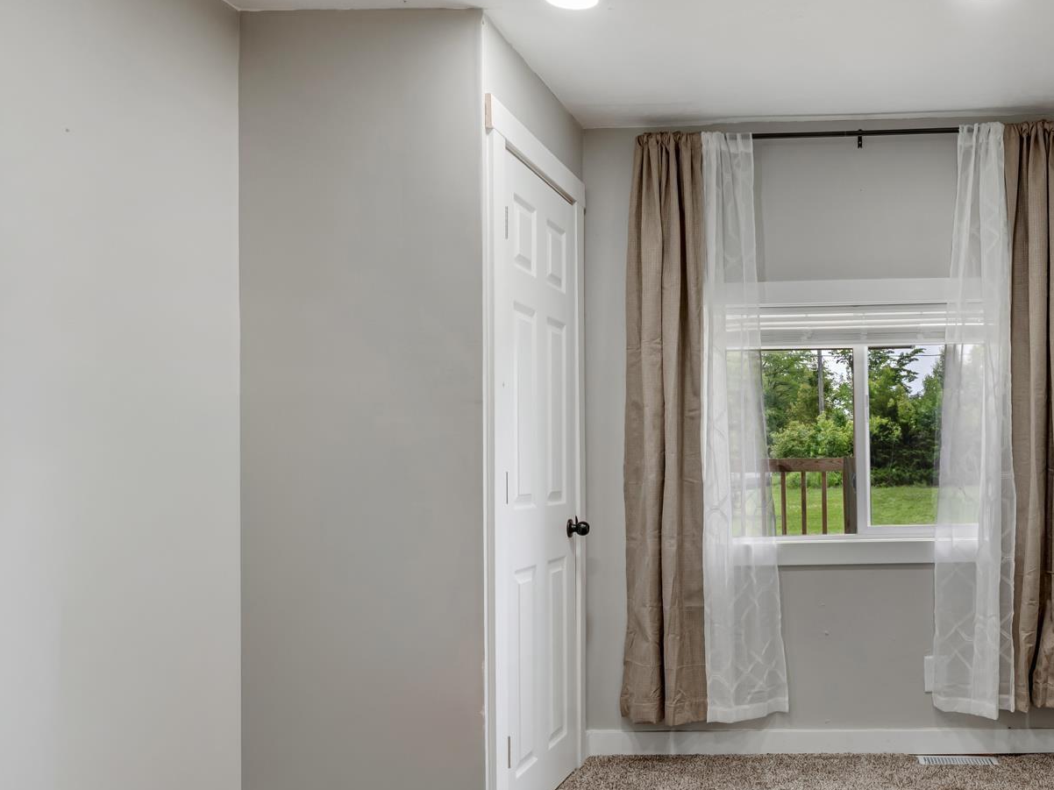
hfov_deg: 53.1
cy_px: 432
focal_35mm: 32
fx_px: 974
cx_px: 841
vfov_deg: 44.1
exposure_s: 1/320
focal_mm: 16
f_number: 8
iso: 250
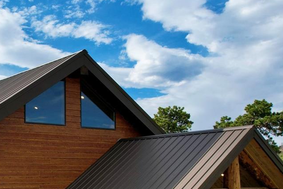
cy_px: 175
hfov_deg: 33.0
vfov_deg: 23.9
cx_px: -6
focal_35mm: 55
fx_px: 432
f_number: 2.8
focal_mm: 8.38
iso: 100
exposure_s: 1/2000
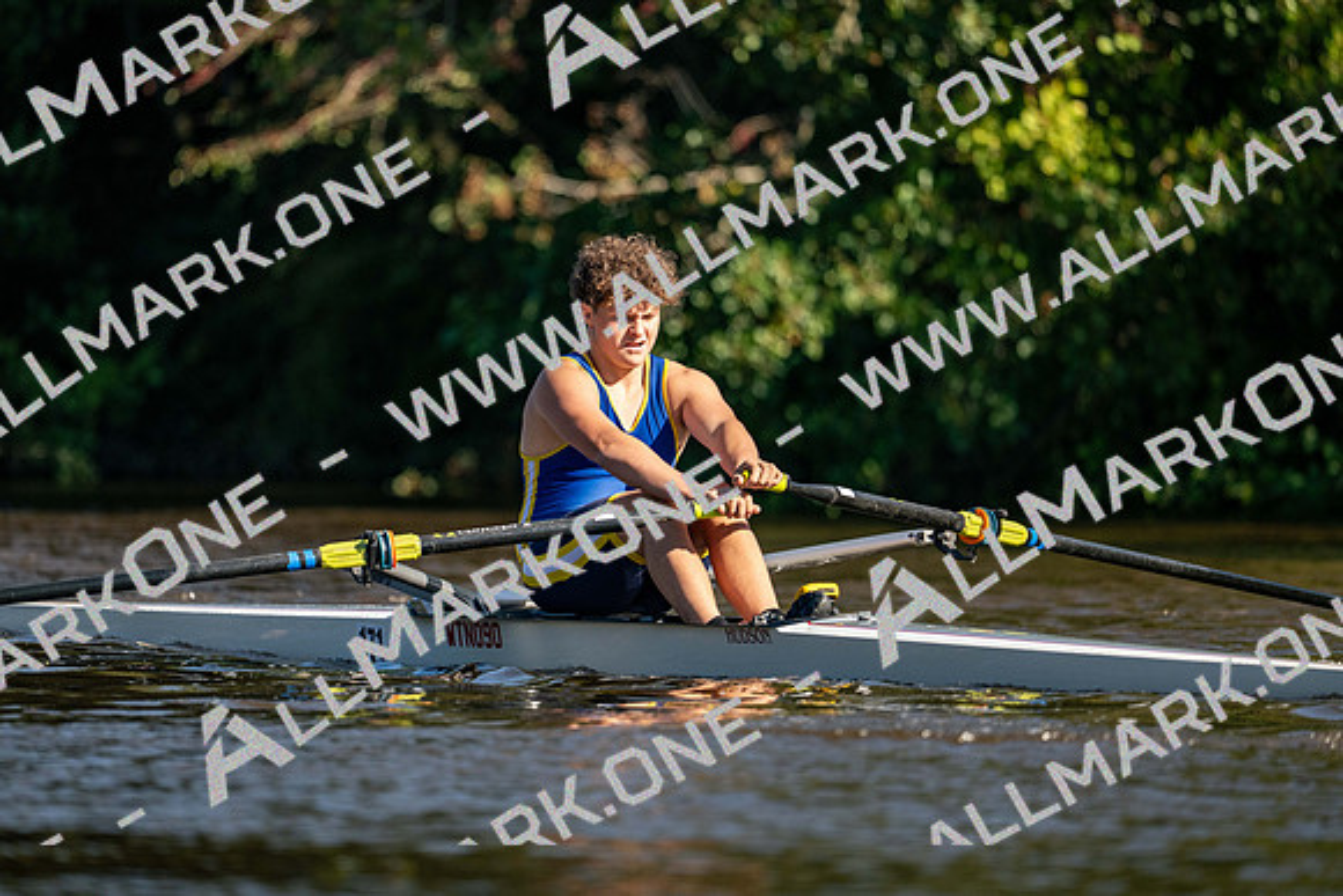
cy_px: 448
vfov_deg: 3.4
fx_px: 14925
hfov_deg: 5.2
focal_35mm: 400
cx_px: 672
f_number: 4.5
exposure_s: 1/3200
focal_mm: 400
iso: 720
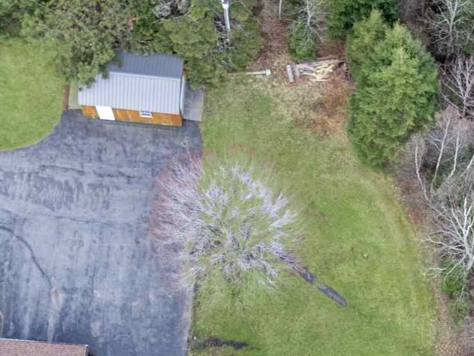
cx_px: 350
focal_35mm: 100
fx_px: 1370
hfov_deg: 19.5
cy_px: 671
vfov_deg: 13.1
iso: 110
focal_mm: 12.29
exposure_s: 1/240
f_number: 2.8
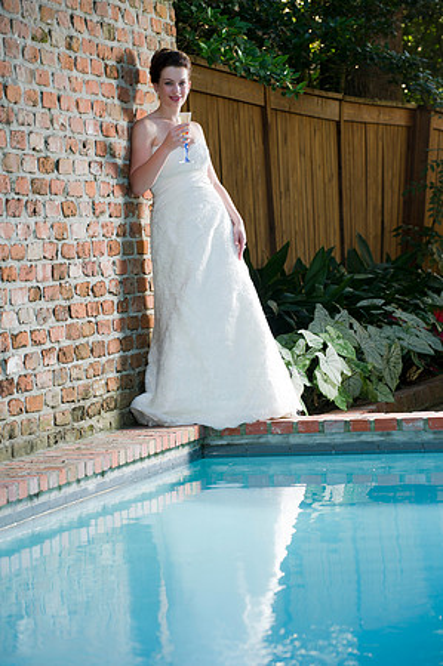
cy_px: 333
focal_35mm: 135
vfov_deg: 15.2
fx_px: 2497
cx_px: 222
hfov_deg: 10.1
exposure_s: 1/60
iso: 400
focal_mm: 135
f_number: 5
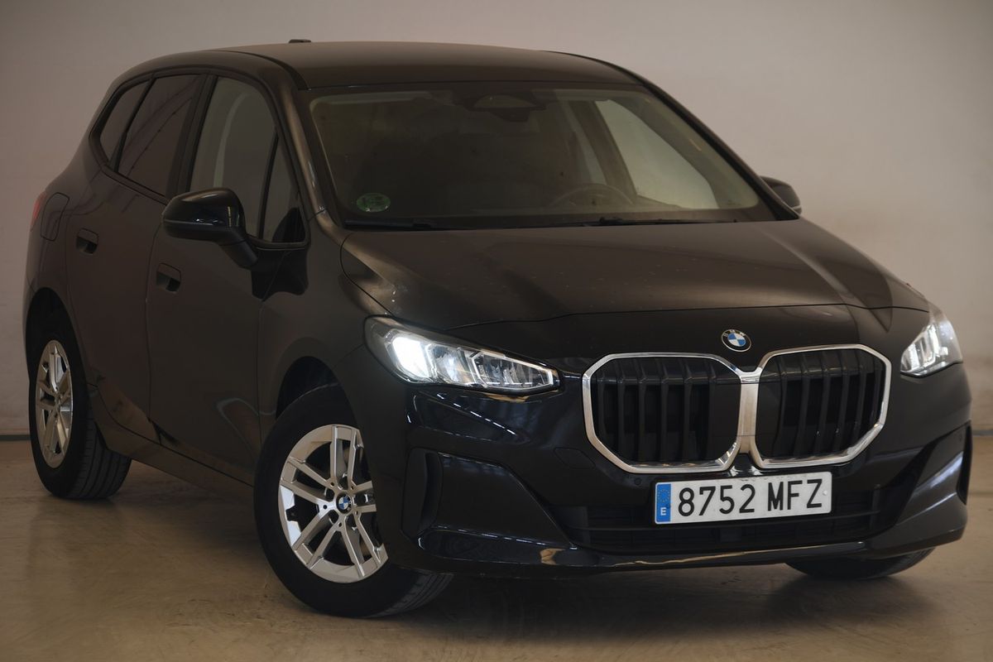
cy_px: 331
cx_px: 496
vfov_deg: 10.8
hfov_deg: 16.1
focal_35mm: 127
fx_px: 3503
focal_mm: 85
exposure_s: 1/10
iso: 100
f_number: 4.2
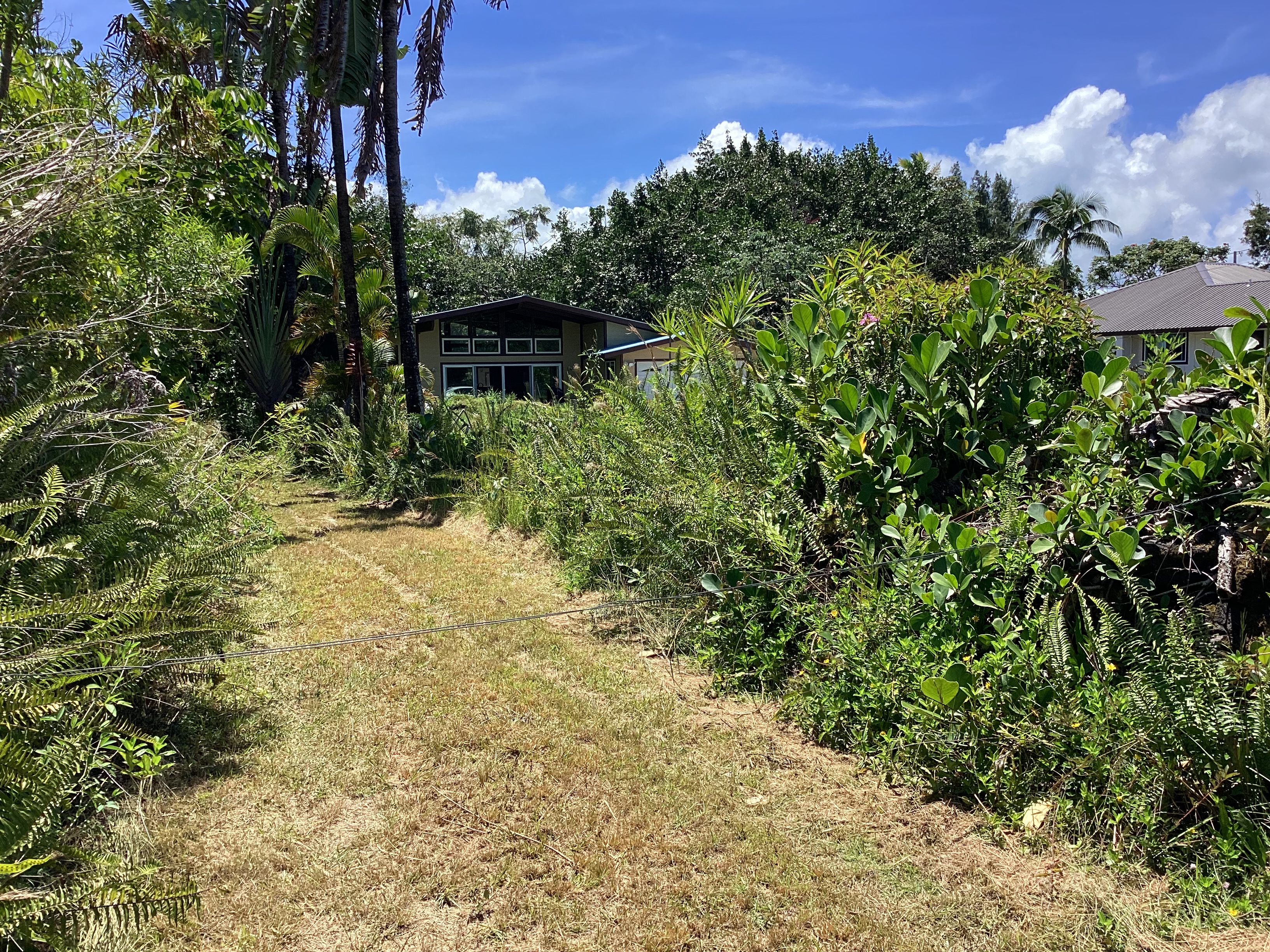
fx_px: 1137
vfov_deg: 45.4
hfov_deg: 58.4
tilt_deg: -4.7
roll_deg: +1.1
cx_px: 635
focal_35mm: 31
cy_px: 476
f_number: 2.4
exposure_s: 1/840
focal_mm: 3.3
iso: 25
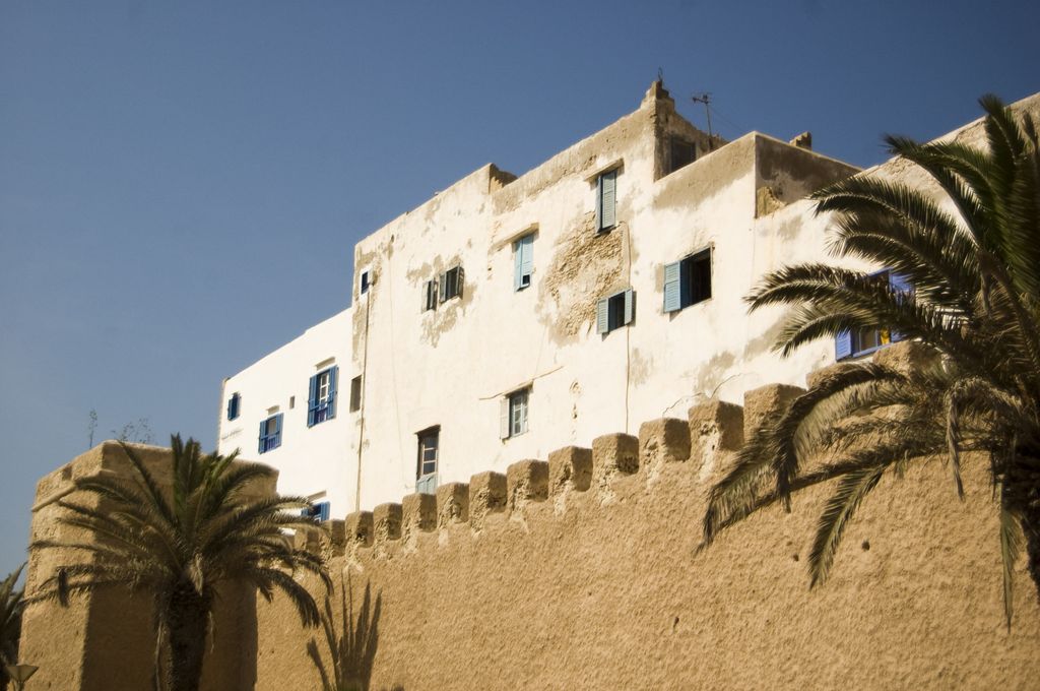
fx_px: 1515
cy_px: 346
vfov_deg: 25.7
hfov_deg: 37.9
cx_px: 520
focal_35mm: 52
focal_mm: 35
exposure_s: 1/2000
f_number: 22
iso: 200
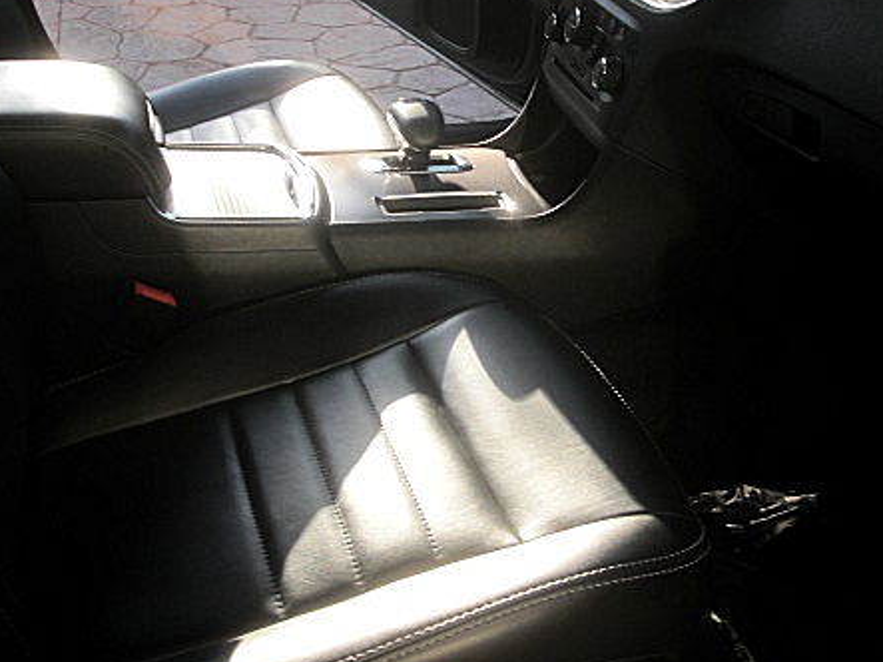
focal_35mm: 52
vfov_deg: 27.9
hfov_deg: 36.8
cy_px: 225
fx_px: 1326
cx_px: 492
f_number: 2.8
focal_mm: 6.3
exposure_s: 1/160
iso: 50
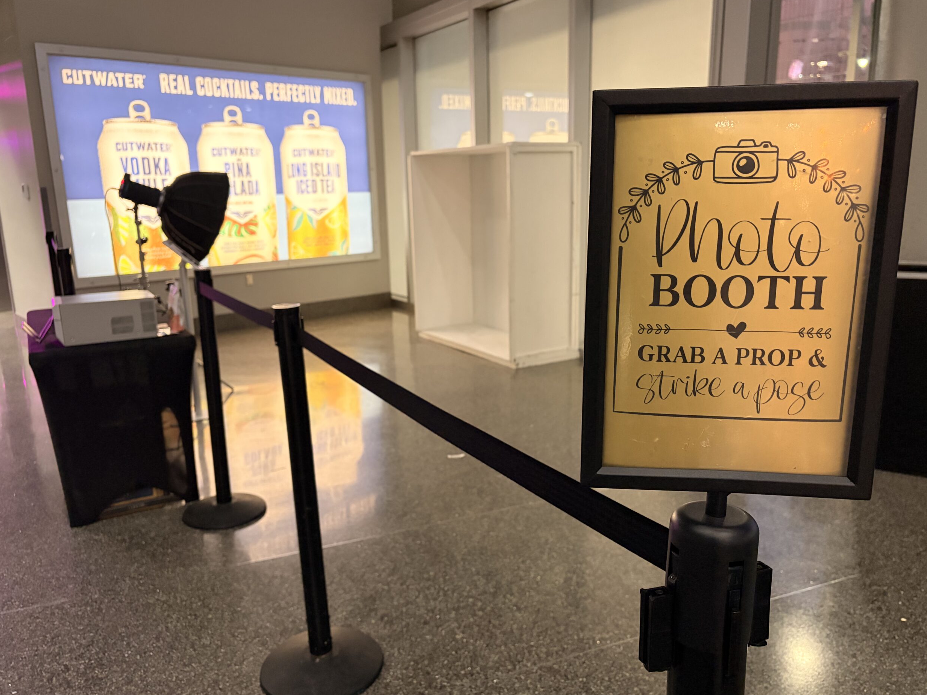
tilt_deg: -12.1
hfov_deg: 65.3
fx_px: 723
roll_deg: +0.0
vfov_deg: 51.4
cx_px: 474
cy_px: 344
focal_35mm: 27
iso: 500
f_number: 1.6
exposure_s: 1/60
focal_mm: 5.96
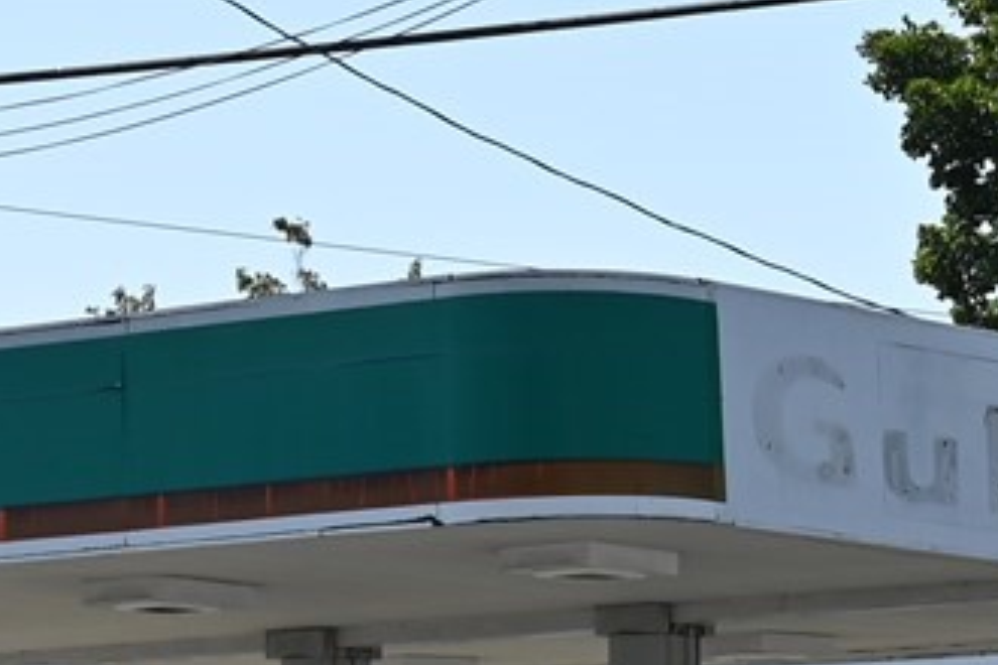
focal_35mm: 186
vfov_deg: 7.3
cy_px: 730
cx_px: 2202
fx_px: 5156
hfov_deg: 10.0
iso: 100
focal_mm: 30
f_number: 7.1
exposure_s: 1/400
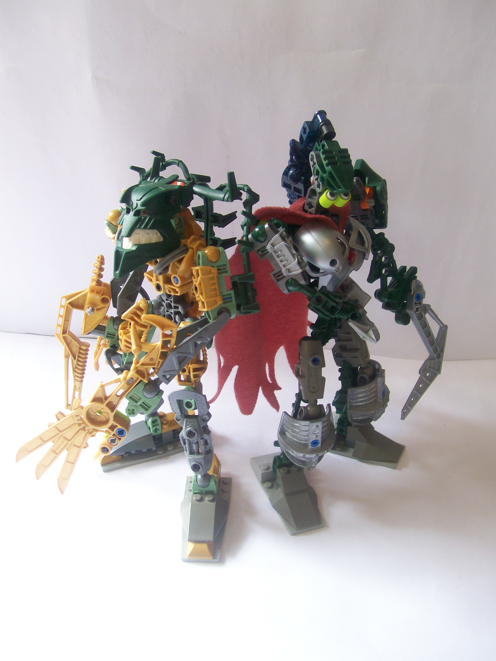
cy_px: 330
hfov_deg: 39.7
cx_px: 248
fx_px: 688
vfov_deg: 51.4
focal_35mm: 36
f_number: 2.7
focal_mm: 6
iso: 81
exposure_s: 1/32
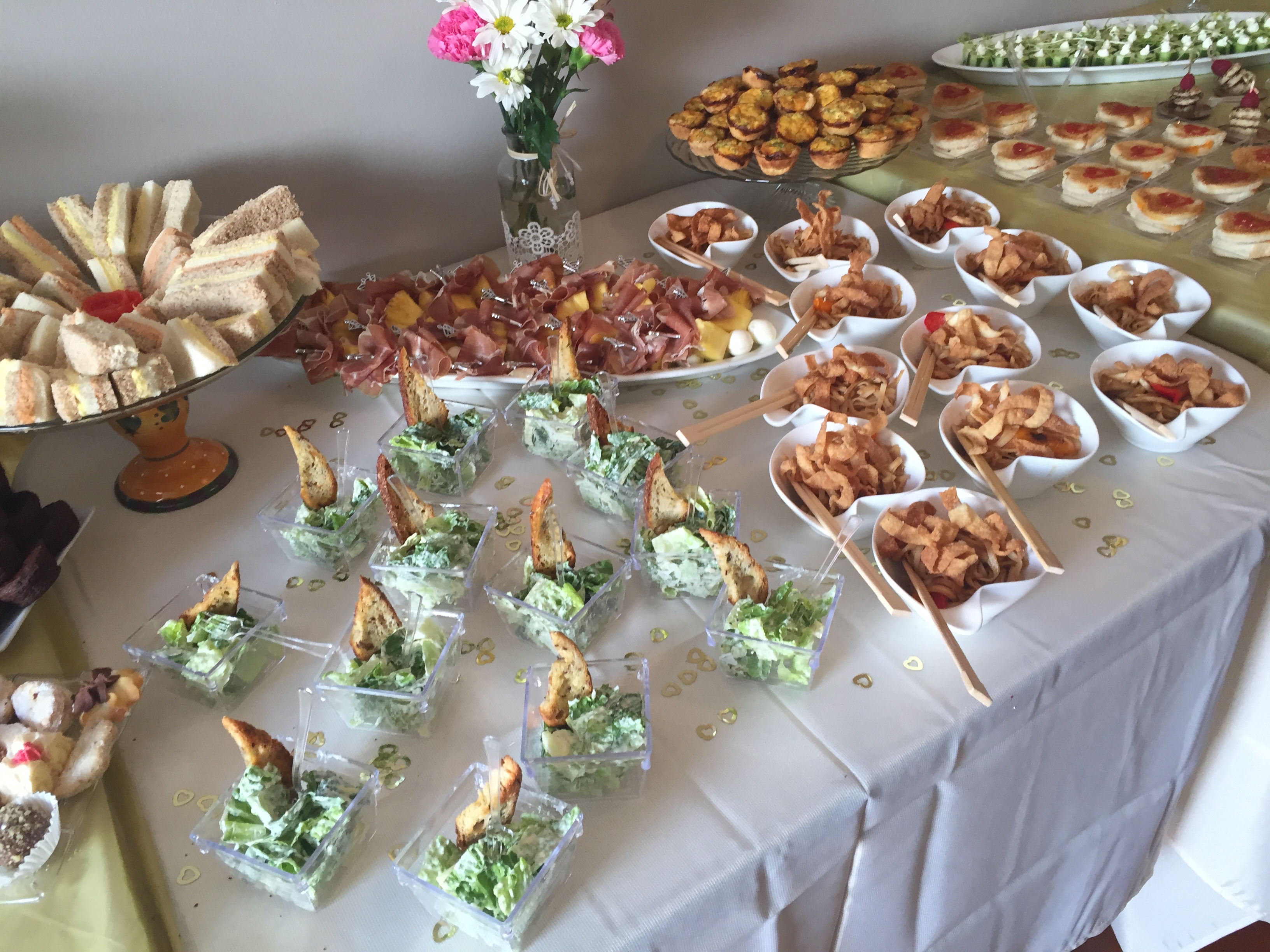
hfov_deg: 61.7
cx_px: 635
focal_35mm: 29
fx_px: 1064
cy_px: 476
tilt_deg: -37.6
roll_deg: +5.5
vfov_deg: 48.2
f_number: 2.2
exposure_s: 1/30
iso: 64
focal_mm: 4.15
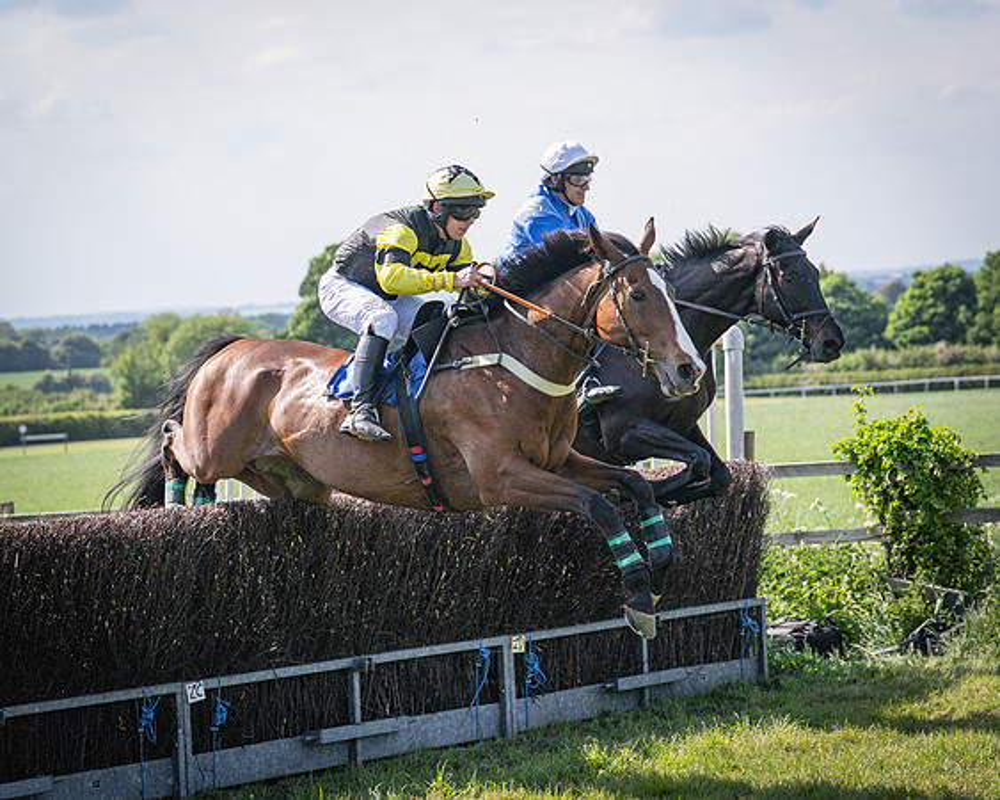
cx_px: 505
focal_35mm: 109
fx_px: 3235
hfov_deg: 17.6
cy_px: 419
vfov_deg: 14.1
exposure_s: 1/3200
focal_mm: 70
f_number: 4
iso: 400
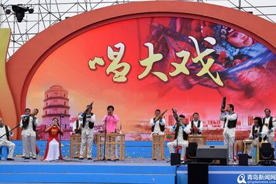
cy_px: 92
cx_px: 138
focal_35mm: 82
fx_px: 632
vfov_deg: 16.5
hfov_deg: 24.6
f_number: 8
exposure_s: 1/320
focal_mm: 55
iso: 200
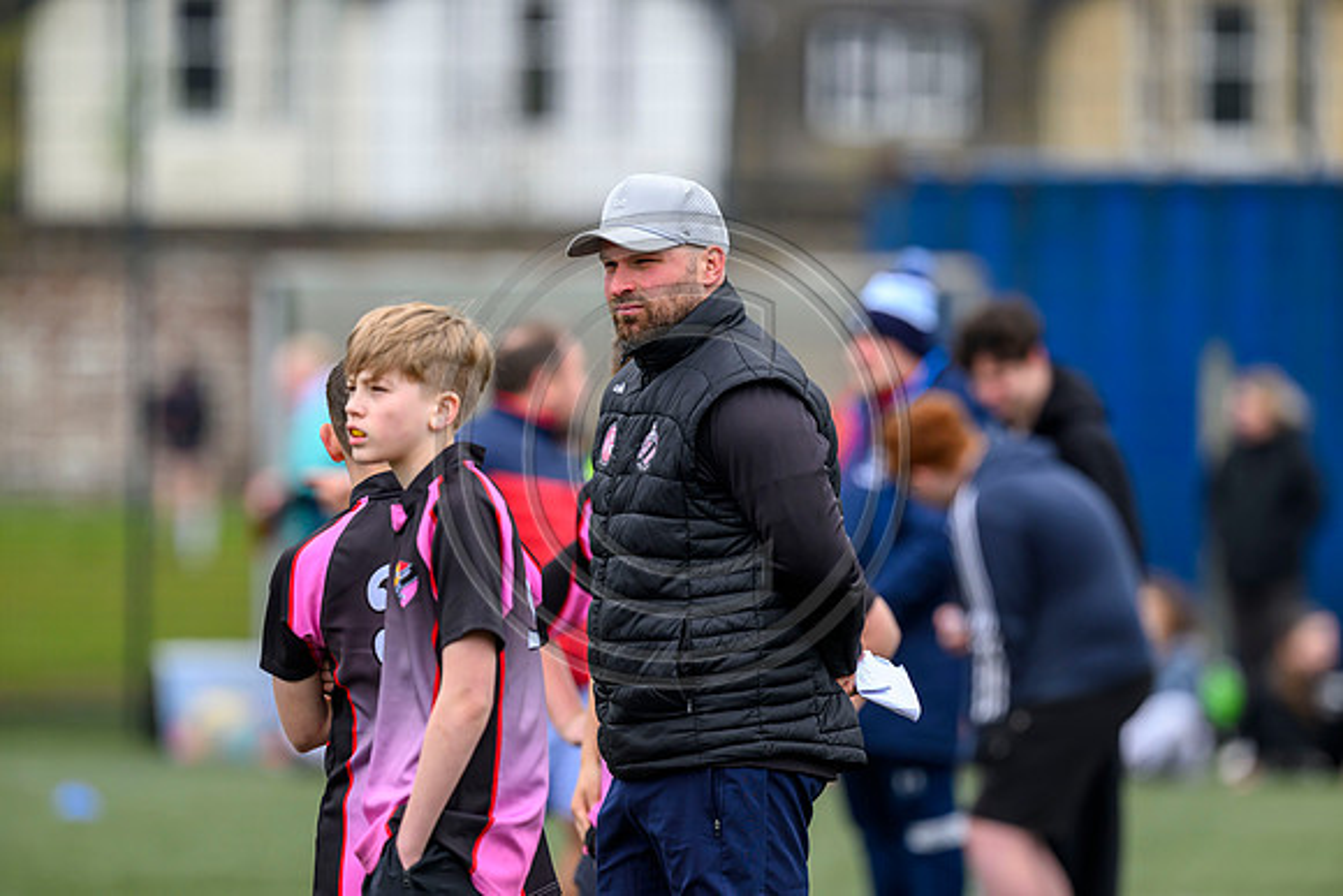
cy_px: 448
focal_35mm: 400
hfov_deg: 5.2
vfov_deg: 3.4
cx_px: 672
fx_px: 14925
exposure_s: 1/2000
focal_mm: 400
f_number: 4
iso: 1000
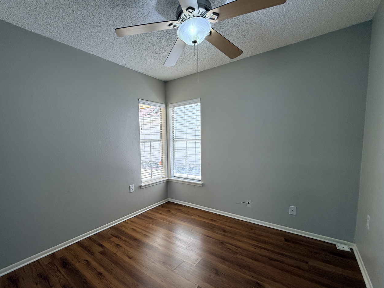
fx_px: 177
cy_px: 157
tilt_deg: -4.5
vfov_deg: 77.9
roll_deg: +2.4
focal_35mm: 16
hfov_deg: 94.0
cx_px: 167
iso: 64
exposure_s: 1/130
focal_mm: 2.22
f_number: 2.2
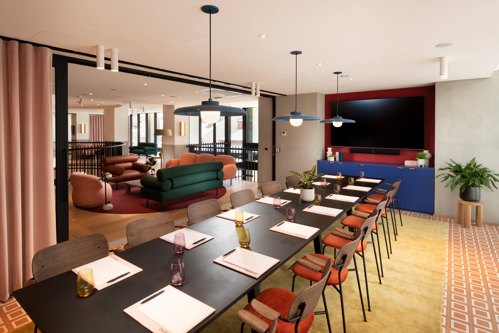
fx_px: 263
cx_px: 250
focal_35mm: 19
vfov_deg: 64.6
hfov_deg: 86.9
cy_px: 166
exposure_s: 1/4
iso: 160
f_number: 11
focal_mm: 19
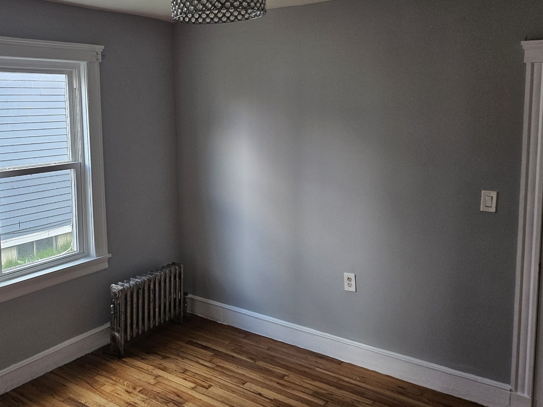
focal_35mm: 34
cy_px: 160
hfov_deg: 53.5
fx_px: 533
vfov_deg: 41.6
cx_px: 209
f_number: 1.8
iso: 160
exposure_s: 1/120
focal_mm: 5
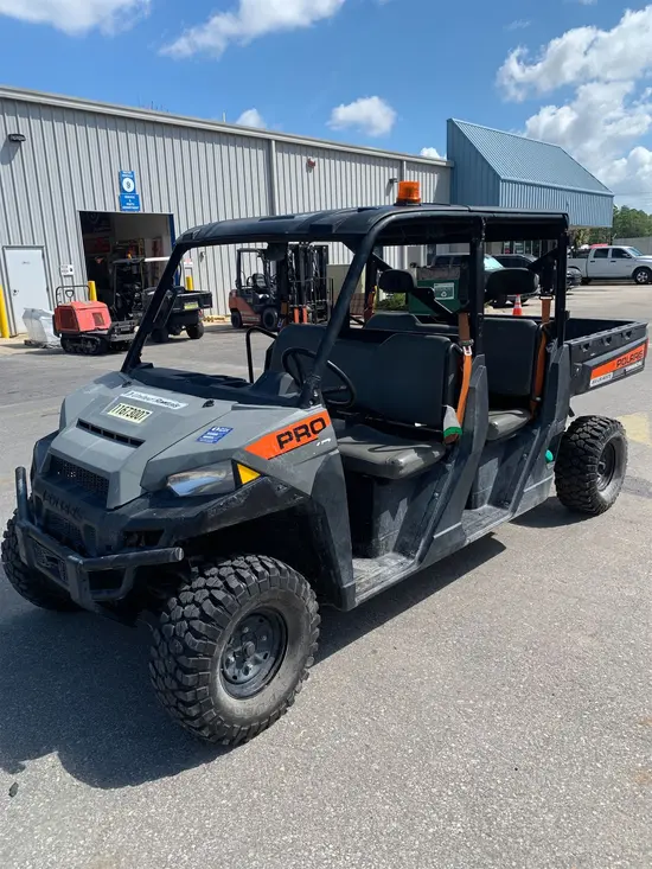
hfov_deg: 53.1
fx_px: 653
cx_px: 326
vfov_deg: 67.3
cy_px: 434
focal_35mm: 26
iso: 25
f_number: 1.8
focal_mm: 4.25
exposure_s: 1/1468
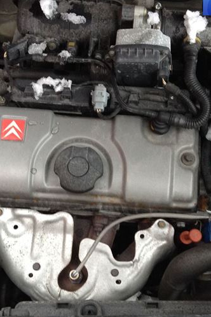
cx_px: 101
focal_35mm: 55
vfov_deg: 36.2
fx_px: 484
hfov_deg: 24.6
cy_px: 168
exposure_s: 1/24
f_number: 2.4
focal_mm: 3.3
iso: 100
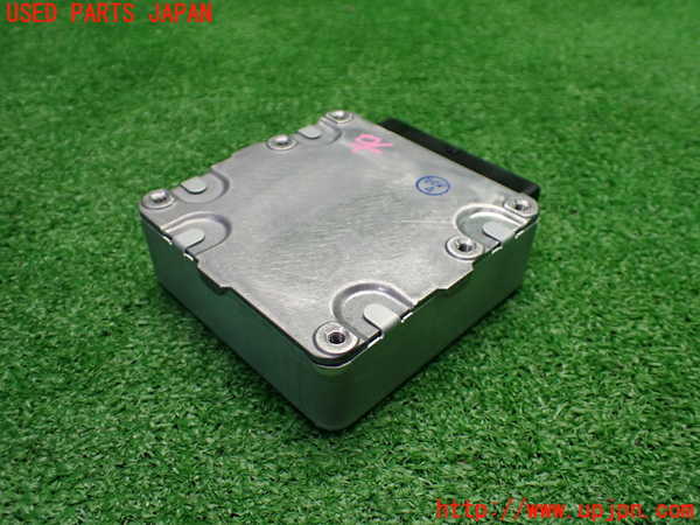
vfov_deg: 46.8
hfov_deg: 60.0
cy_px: 262
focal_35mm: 30
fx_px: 607
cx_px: 350
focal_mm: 5.4
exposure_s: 1/125
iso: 400
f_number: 2.3
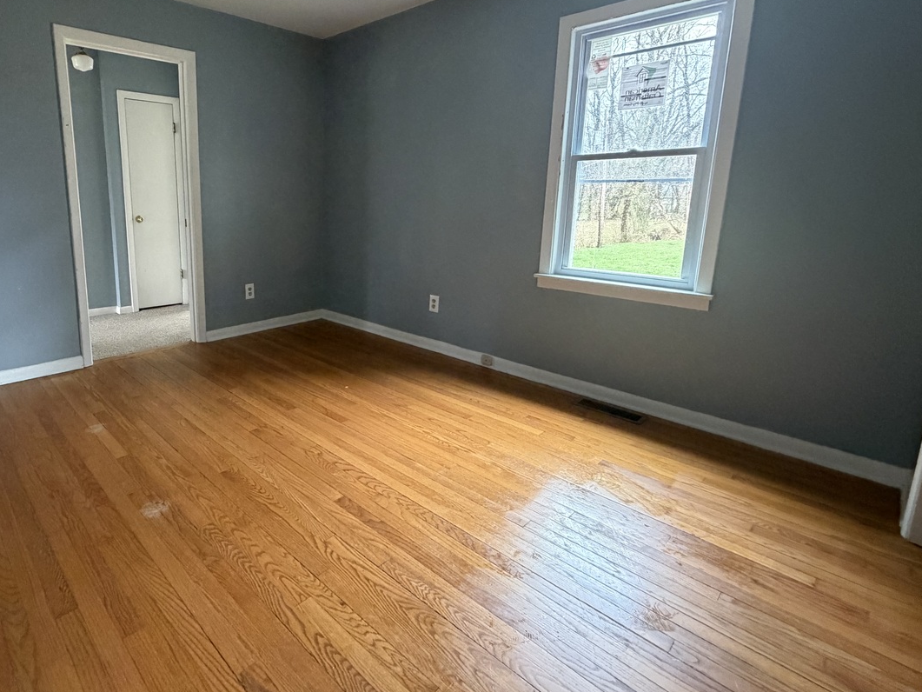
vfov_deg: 68.2
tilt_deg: -11.1
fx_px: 506
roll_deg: -0.9
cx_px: 330
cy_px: 289
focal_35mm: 19
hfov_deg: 82.6
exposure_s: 1/60
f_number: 2.2
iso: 500
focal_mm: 2.22
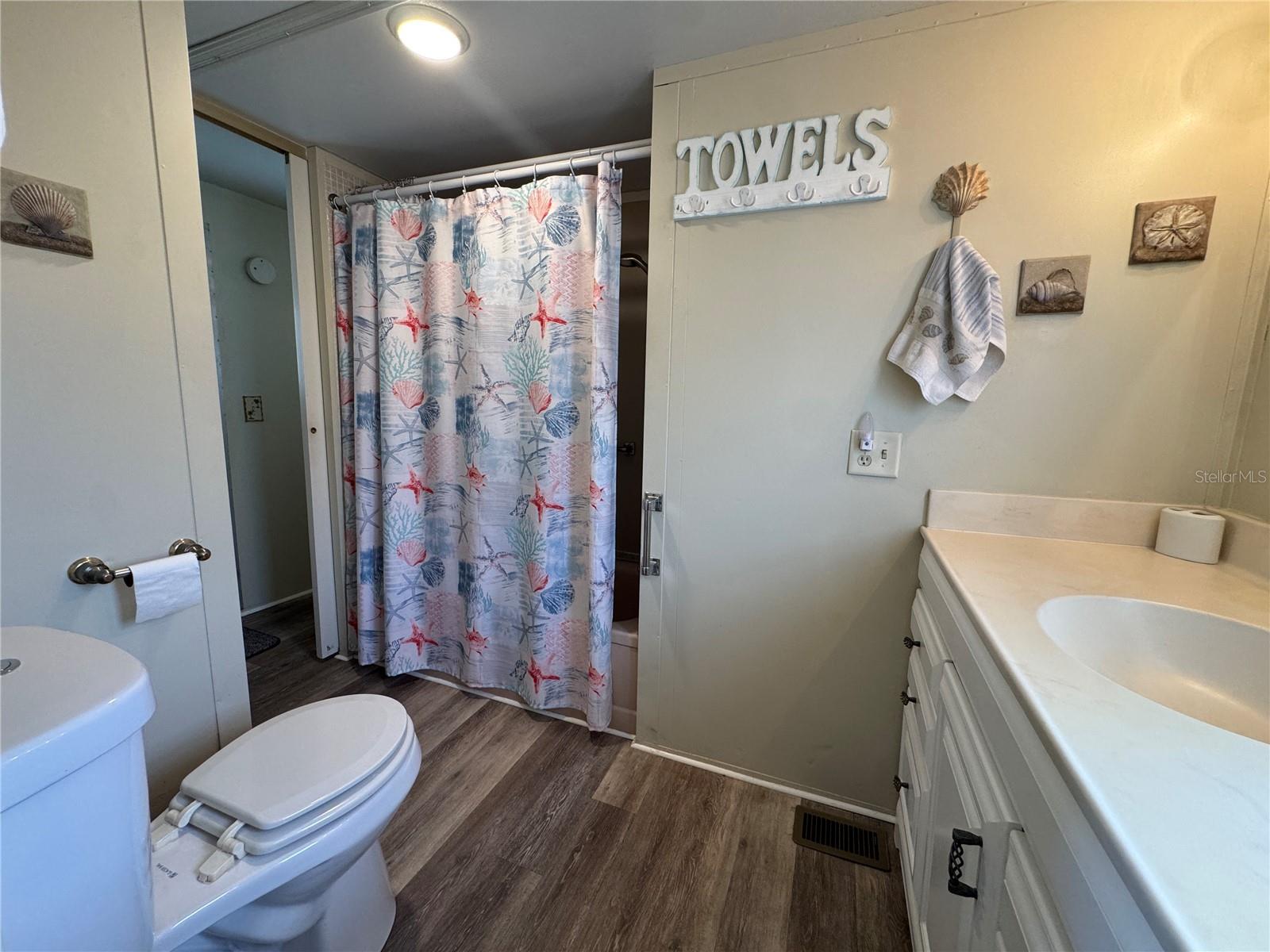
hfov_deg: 102.1
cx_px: 635
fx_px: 514
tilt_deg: -8.9
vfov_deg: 85.7
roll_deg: -1.7
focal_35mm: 14
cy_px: 476
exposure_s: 1/120
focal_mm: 2.22
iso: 200
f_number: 2.2
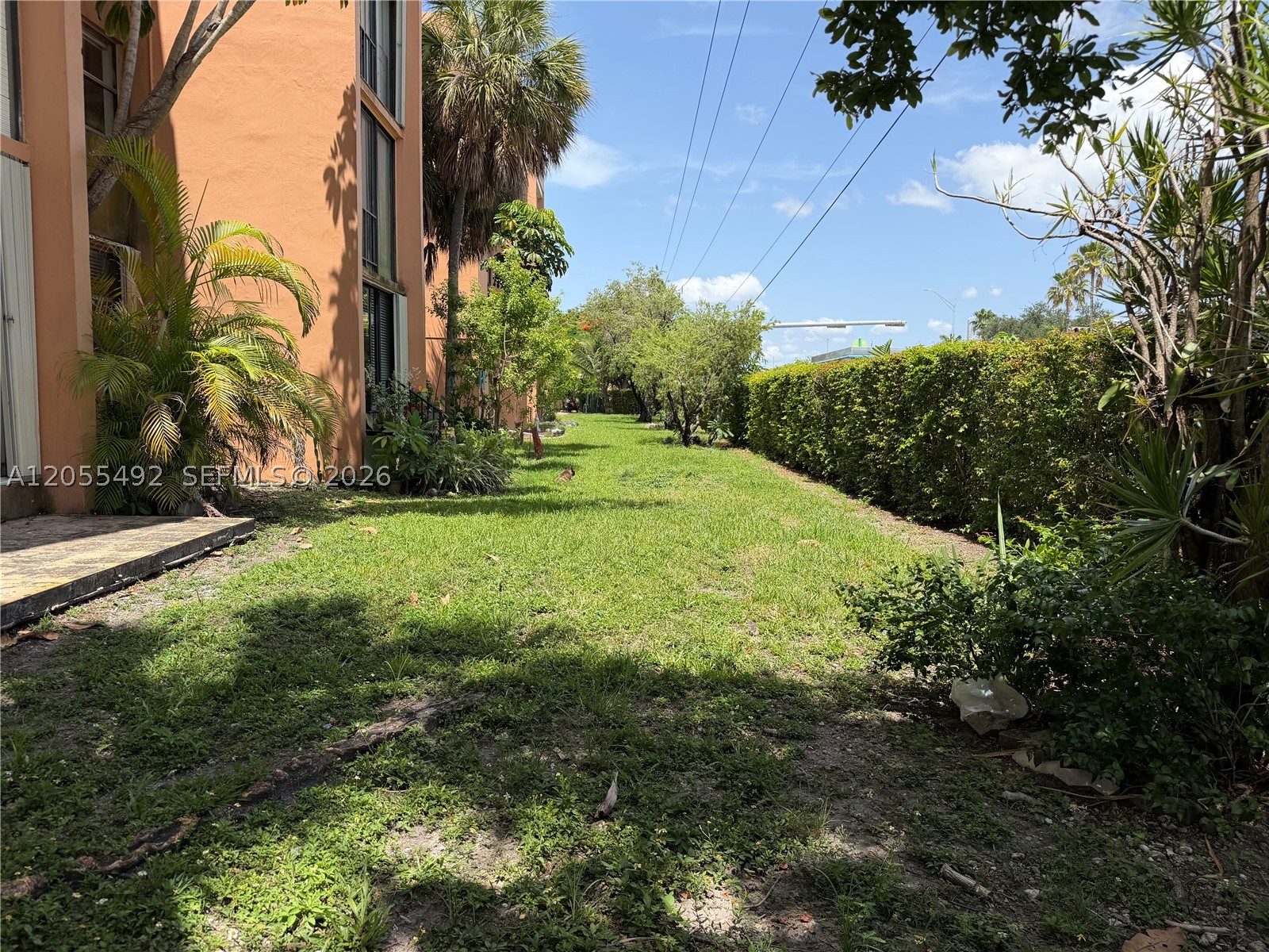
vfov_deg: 56.8
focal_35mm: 24
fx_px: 880
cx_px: 634
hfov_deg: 71.6
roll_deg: -0.6
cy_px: 476
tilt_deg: -5.0
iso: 80
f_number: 1.78
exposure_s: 1/3145
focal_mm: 6.76
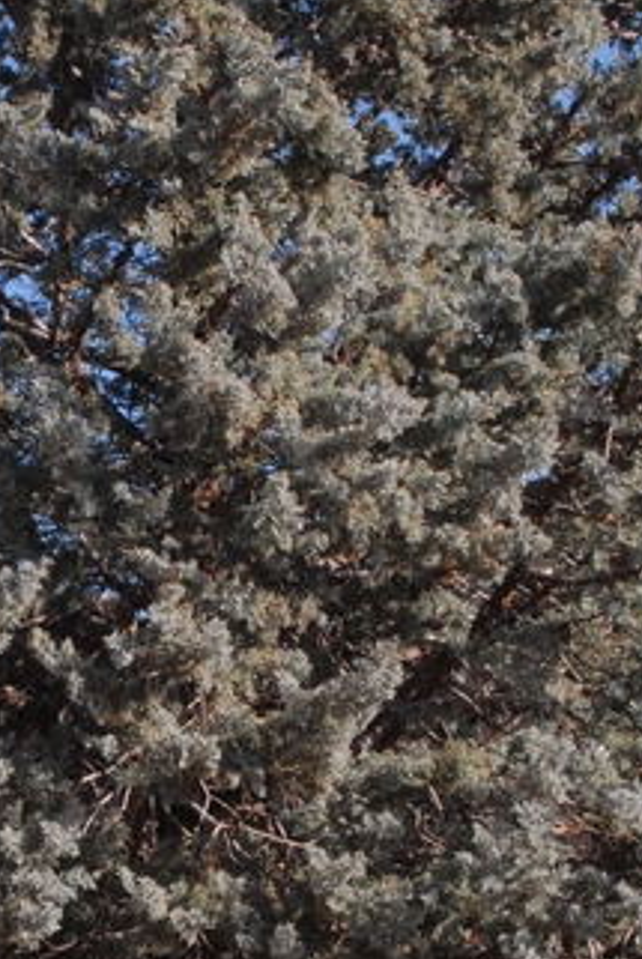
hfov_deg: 9.0
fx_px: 4079
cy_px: 633
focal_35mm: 153
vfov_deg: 13.4
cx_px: 82
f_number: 9
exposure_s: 1/320
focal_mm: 32
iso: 400
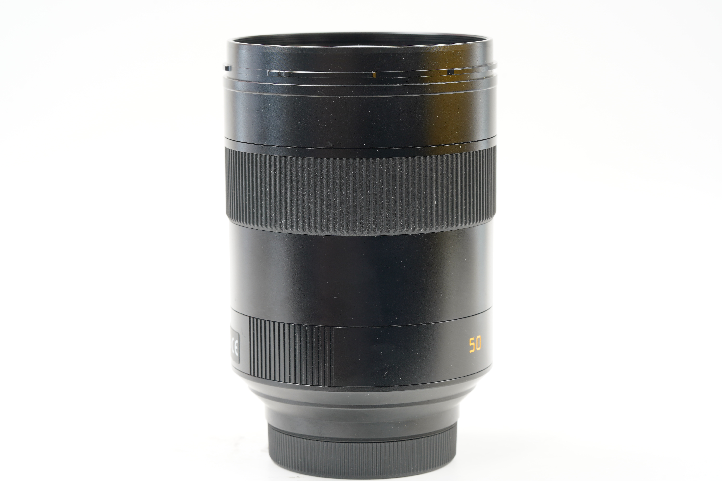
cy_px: 240
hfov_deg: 22.6
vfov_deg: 15.2
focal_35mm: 90
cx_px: 361
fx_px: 1805
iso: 200
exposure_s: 1/1.25
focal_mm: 90
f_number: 11
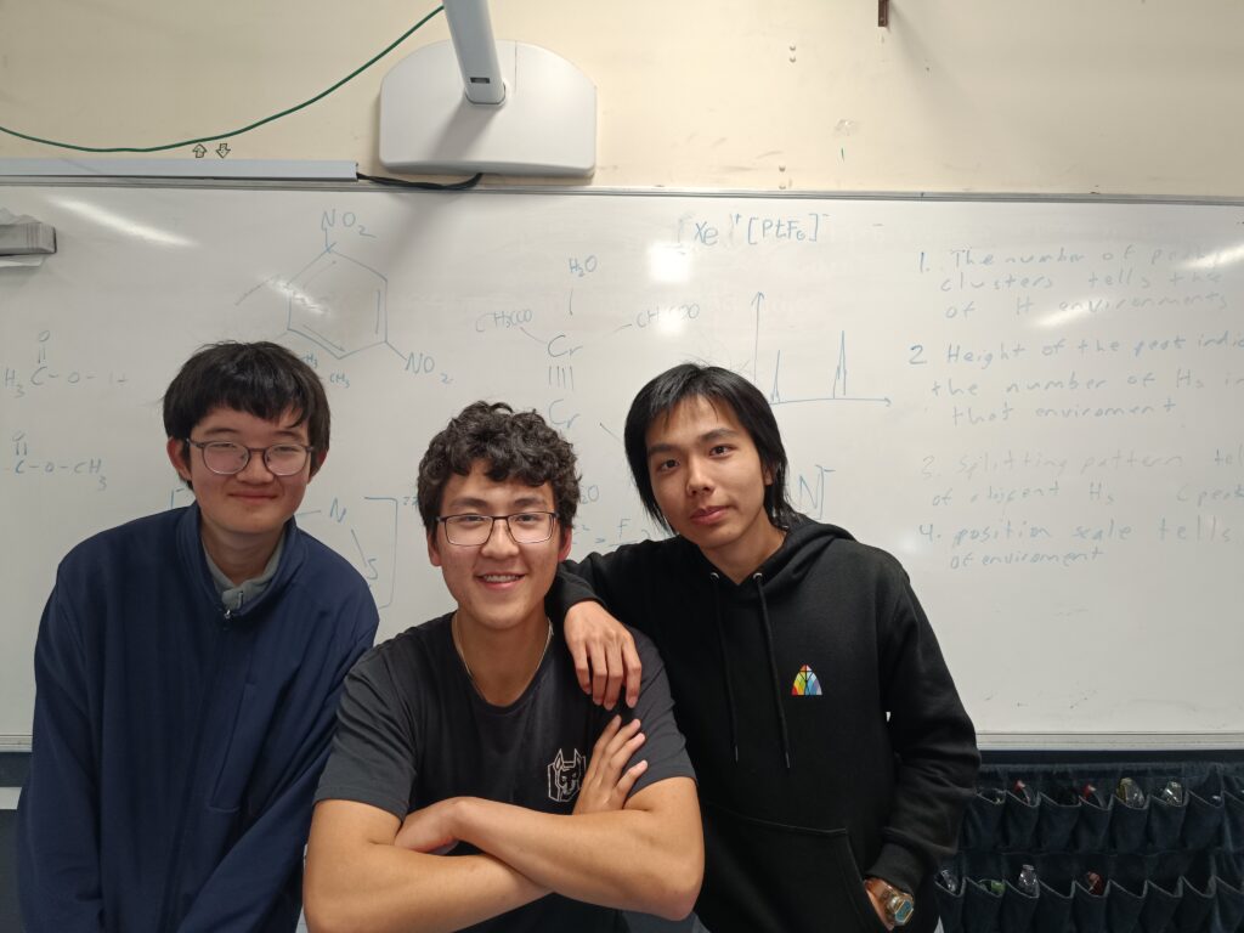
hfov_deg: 71.6
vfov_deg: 56.8
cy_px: 466
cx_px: 622
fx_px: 862
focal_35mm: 24
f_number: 1.88
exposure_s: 1/100
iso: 590
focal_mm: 5.59
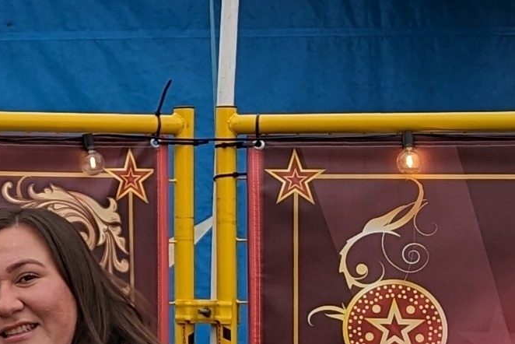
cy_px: 75
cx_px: -354
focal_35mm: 154
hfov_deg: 12.4
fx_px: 2204
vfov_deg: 8.9
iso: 45
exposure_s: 1/333
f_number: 1.85
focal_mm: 6.81
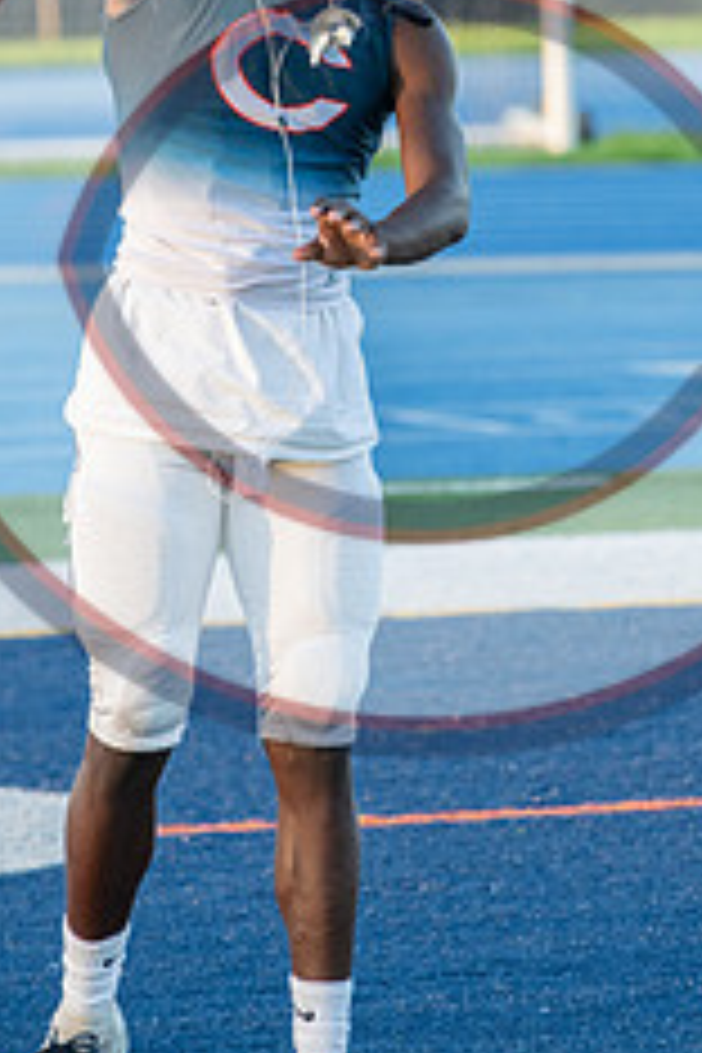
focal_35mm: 384
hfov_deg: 3.6
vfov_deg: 5.4
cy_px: 261
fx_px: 11231
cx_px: 414
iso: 400
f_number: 5.6
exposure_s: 1/800
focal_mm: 200
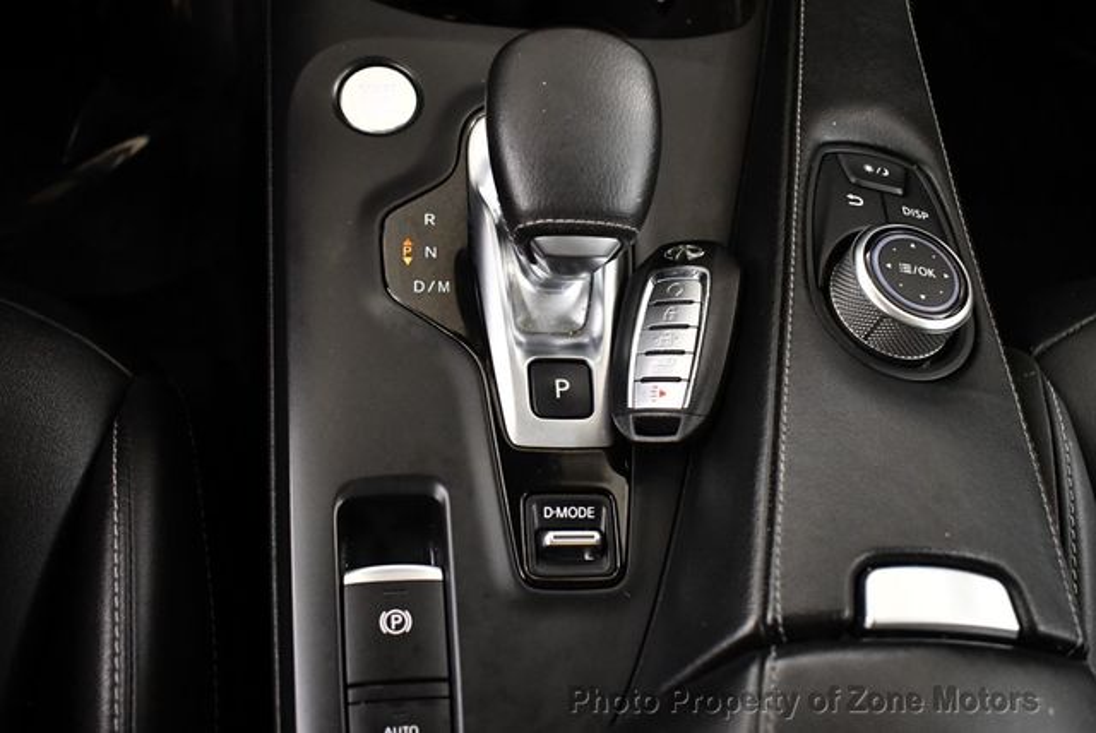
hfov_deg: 53.1
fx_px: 1097
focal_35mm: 36
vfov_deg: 36.9
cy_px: 366
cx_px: 548
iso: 3200
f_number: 3.5
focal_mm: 18
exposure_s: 1/100
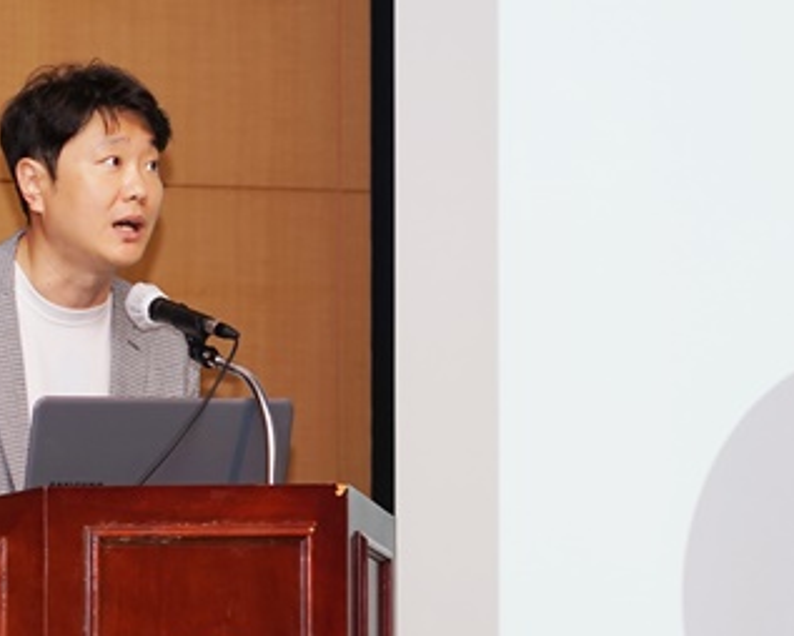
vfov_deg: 7.7
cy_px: 247
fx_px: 4726
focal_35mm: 201
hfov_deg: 9.6
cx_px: 451
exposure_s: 1/100
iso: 400
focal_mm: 85
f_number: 3.5
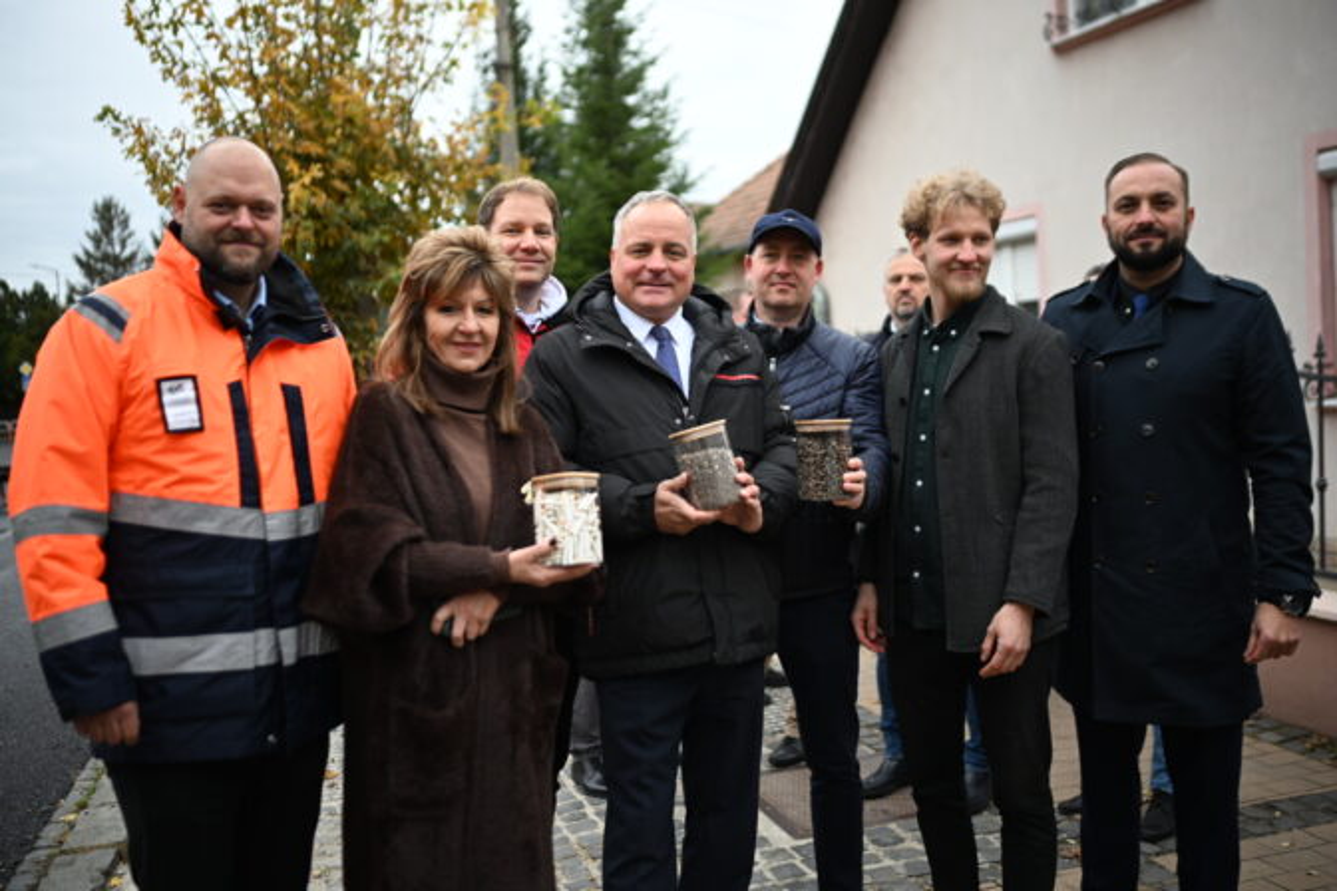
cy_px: 446
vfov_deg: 37.9
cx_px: 668
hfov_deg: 54.4
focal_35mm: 35
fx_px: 1300
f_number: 1.8
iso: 100
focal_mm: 35
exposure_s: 1/320
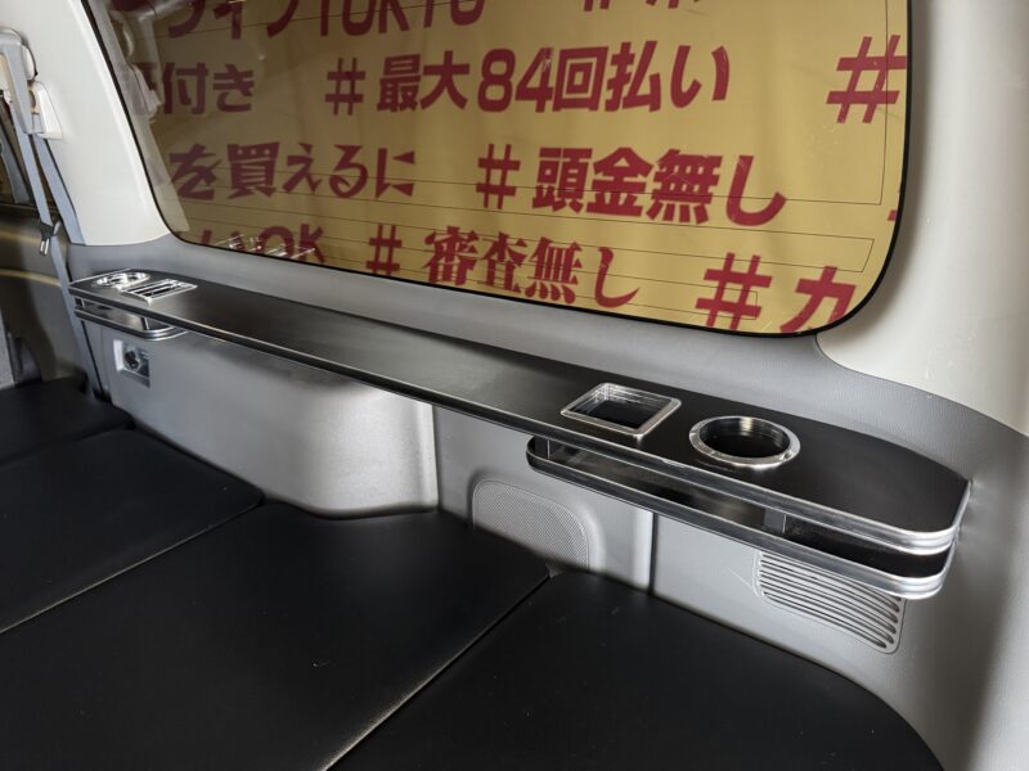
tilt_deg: -21.8
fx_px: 713
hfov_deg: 71.6
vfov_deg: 56.8
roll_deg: +1.3
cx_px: 514
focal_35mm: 24
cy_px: 386
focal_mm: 6.76
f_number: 1.78
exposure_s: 1/33
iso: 640
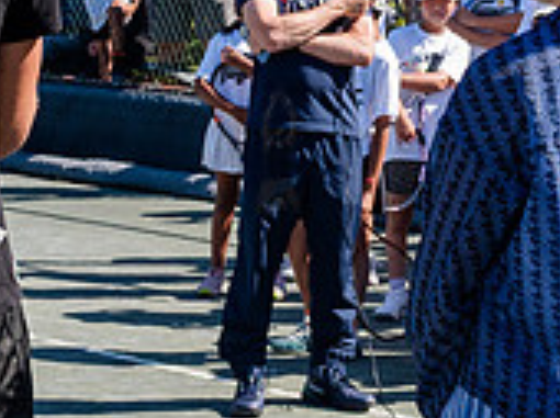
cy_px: -50
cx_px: 183
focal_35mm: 165
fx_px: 2666
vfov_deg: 8.9
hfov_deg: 12.0
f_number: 5.6
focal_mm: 34
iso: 200
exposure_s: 1/500
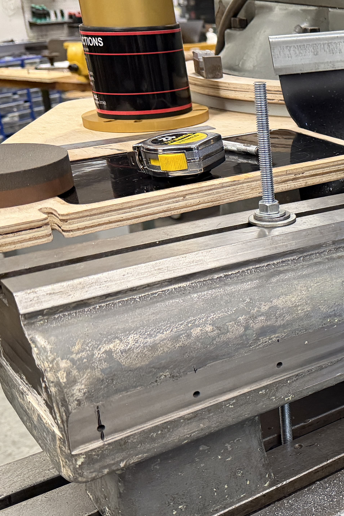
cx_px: 476
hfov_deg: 23.2
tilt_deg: -24.2
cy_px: 310
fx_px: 717
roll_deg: -2.0
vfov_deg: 39.4
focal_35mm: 50
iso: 400
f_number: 1.78
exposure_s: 1/60
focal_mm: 6.76
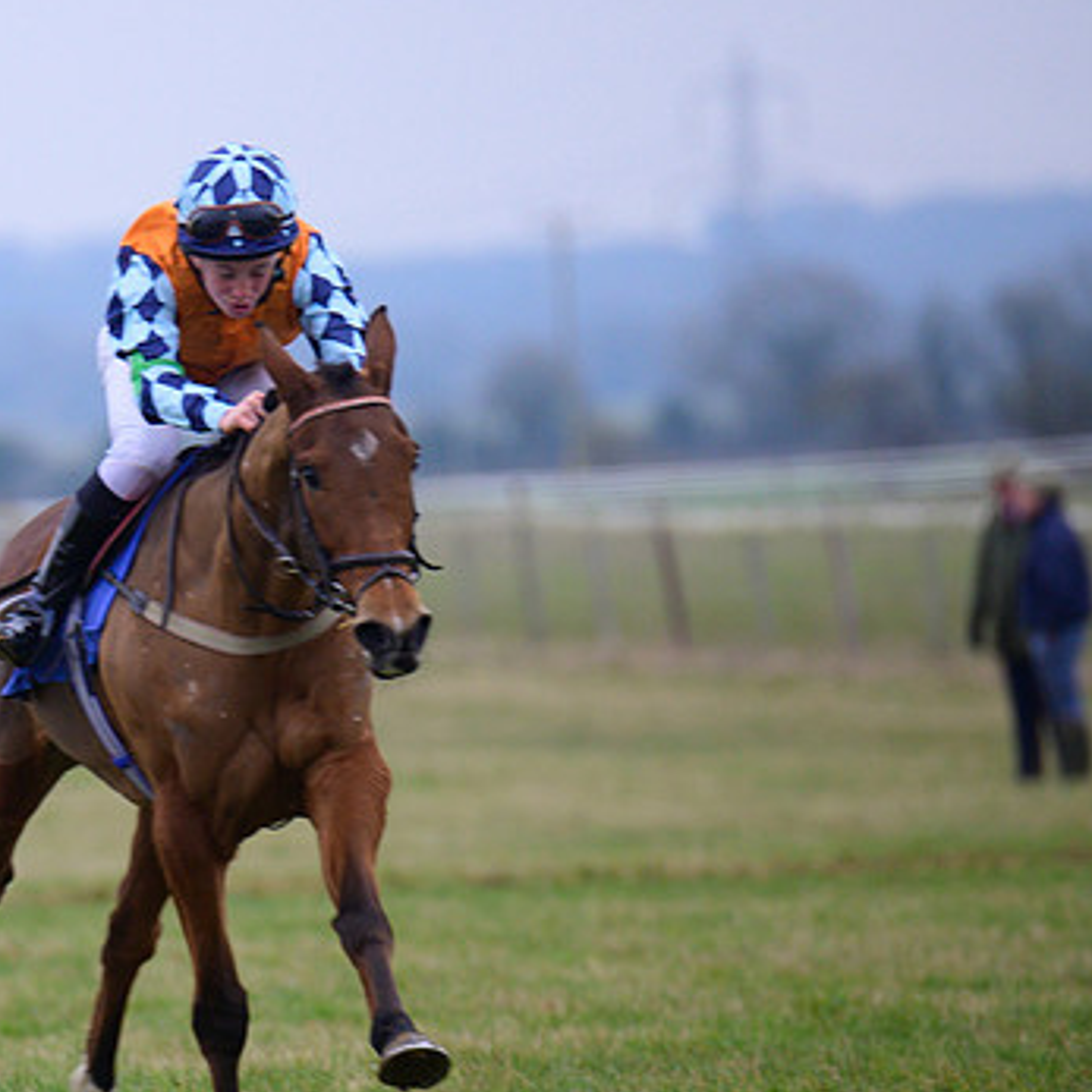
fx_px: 20807
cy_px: 578
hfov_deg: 3.0
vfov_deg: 3.0
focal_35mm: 583
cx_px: -251
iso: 1250
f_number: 5
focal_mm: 270
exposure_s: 1/800
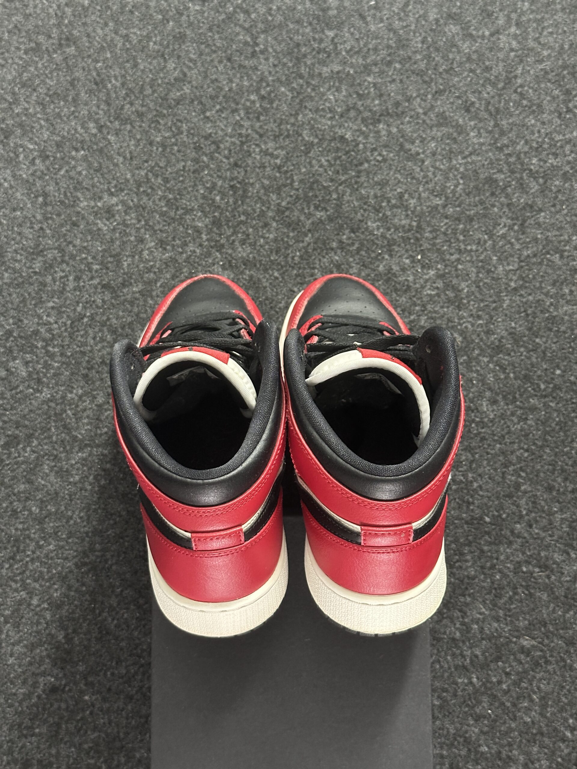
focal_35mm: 48
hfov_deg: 30.3
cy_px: 384
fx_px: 1067
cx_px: 288
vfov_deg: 39.7
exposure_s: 1/25
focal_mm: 6.86
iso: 500
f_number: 1.78
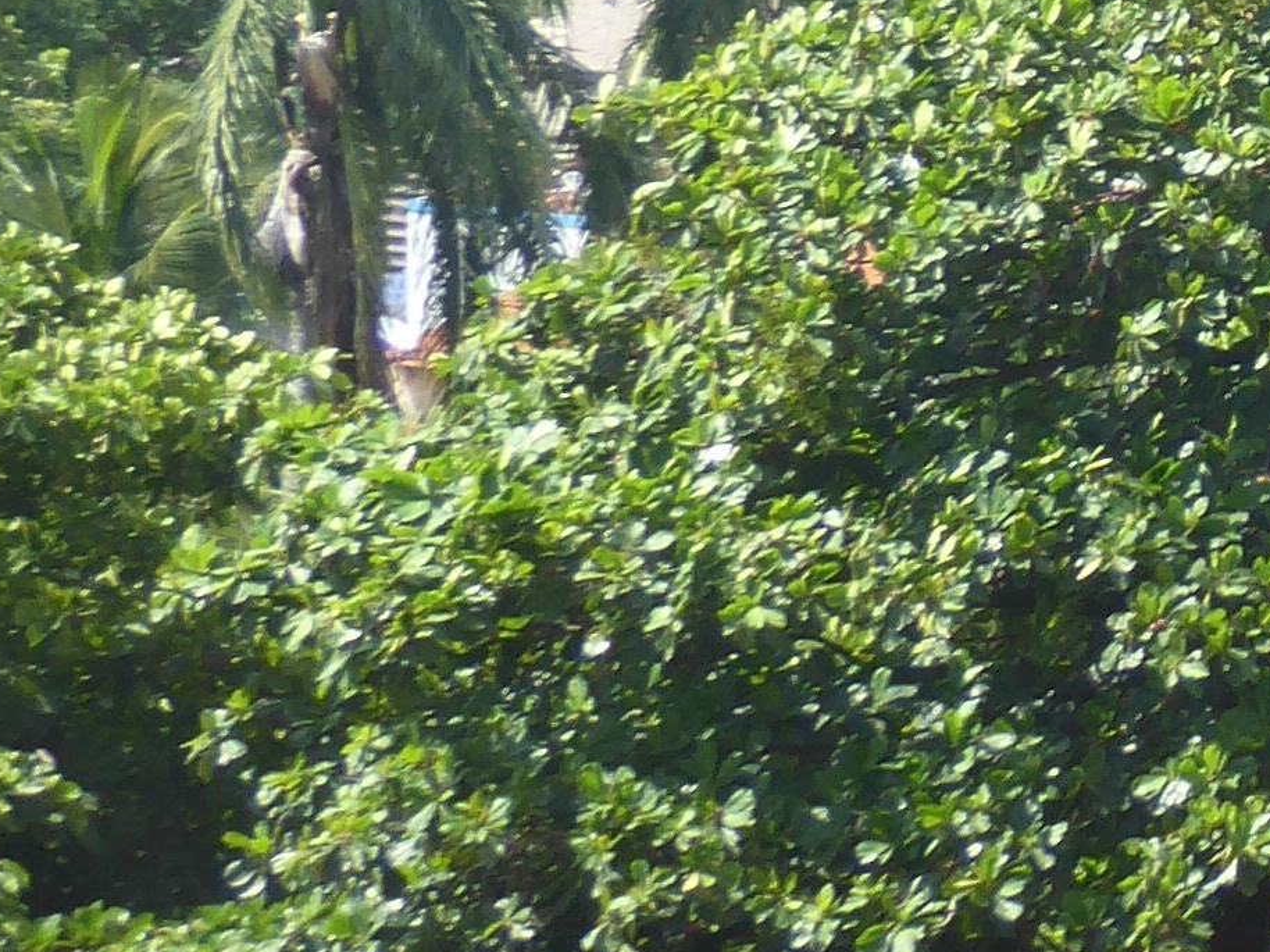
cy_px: -443
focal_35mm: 604
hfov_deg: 3.3
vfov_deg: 2.5
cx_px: 2512
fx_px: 22154
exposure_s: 1/125
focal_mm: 22.3
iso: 80
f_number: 5.2
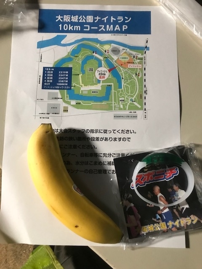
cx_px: 101
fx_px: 218
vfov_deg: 63.4
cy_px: 134
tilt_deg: -80.9
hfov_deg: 49.7
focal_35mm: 28
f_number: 1.8
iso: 100
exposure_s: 1/7
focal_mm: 3.99
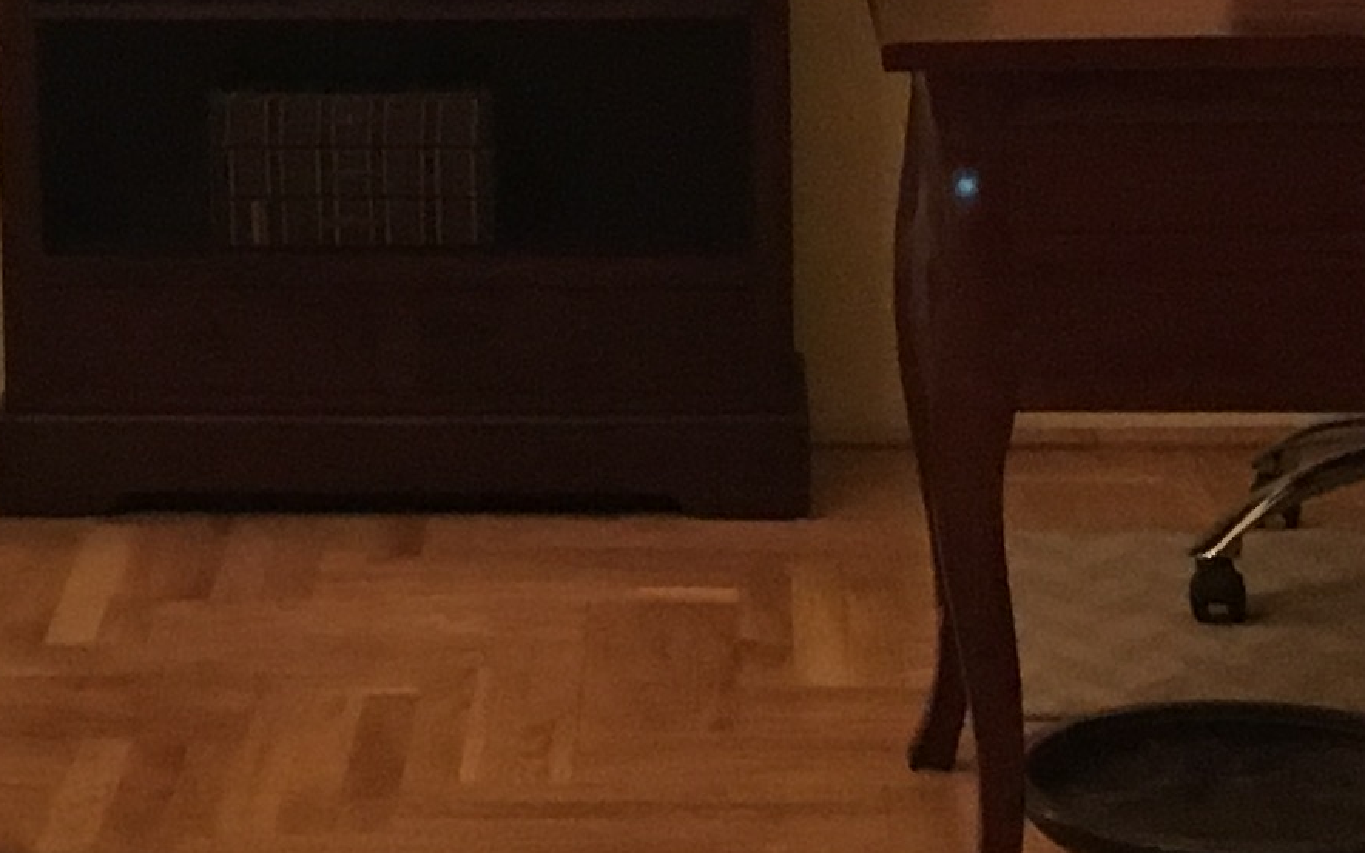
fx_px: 5208
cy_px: -404
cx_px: 202
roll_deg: +0.6
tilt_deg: -5.4
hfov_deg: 14.8
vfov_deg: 9.1
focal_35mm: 140
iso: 200
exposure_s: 1/20
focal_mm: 4.15
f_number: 2.2
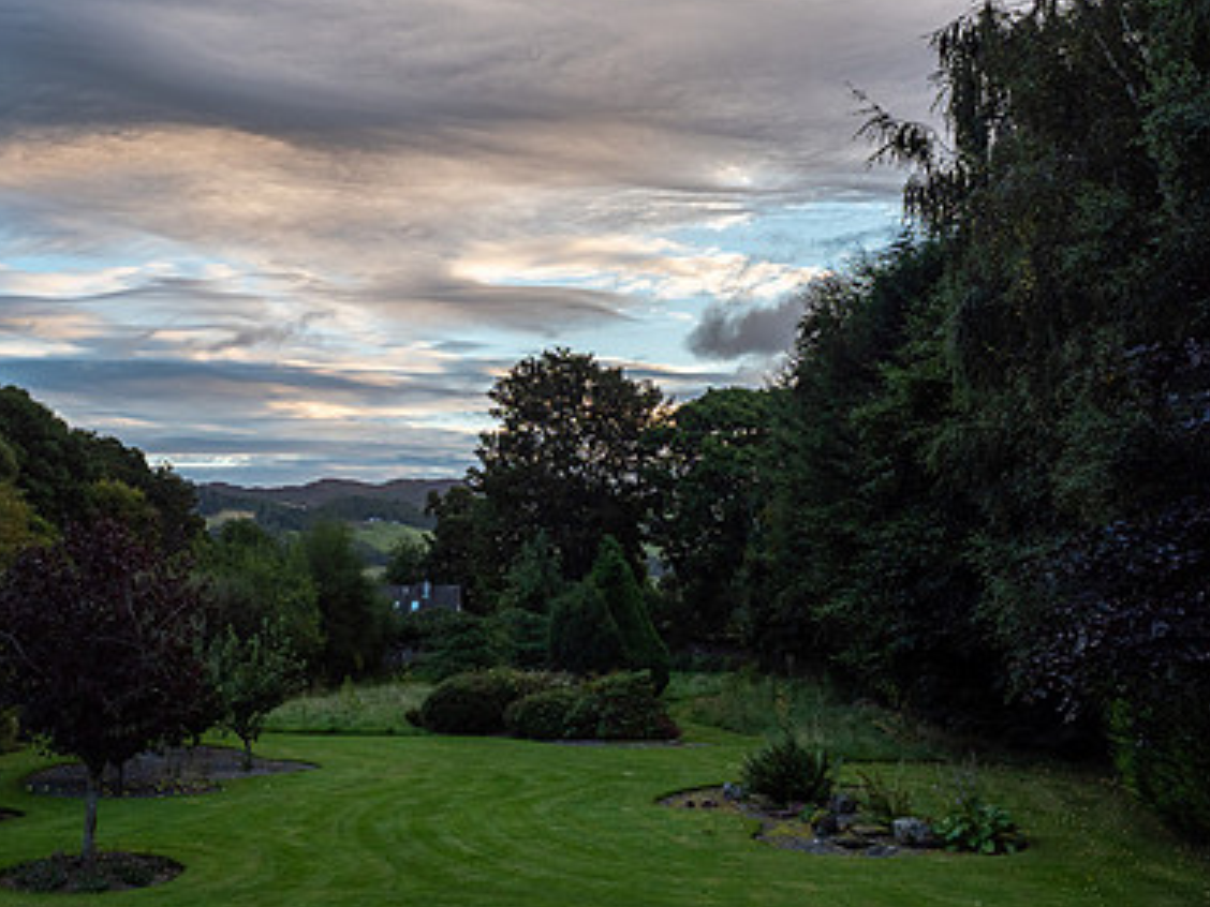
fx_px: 1293
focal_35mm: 37
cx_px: 418
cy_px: 243
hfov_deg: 49.4
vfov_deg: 37.8
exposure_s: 1/60
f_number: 7.1
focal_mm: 12
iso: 200
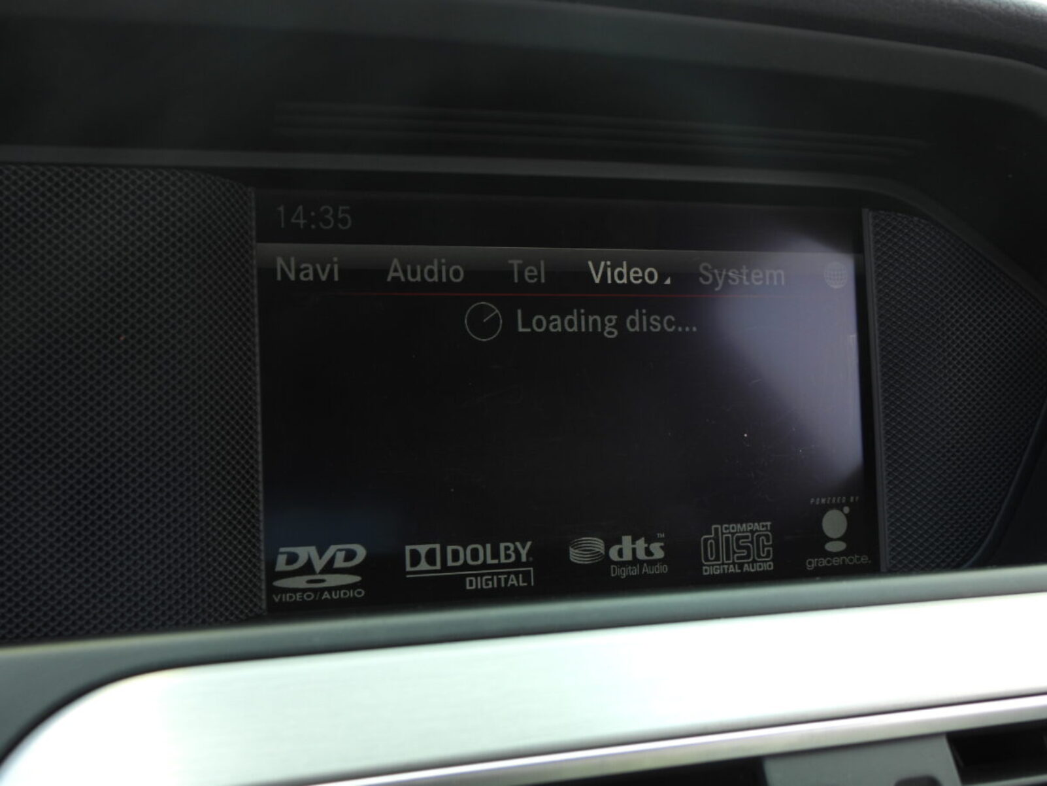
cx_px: 524
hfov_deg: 40.4
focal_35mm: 47
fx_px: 1422
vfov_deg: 30.9
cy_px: 393
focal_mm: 8.5
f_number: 3.2
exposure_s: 1/30
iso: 100
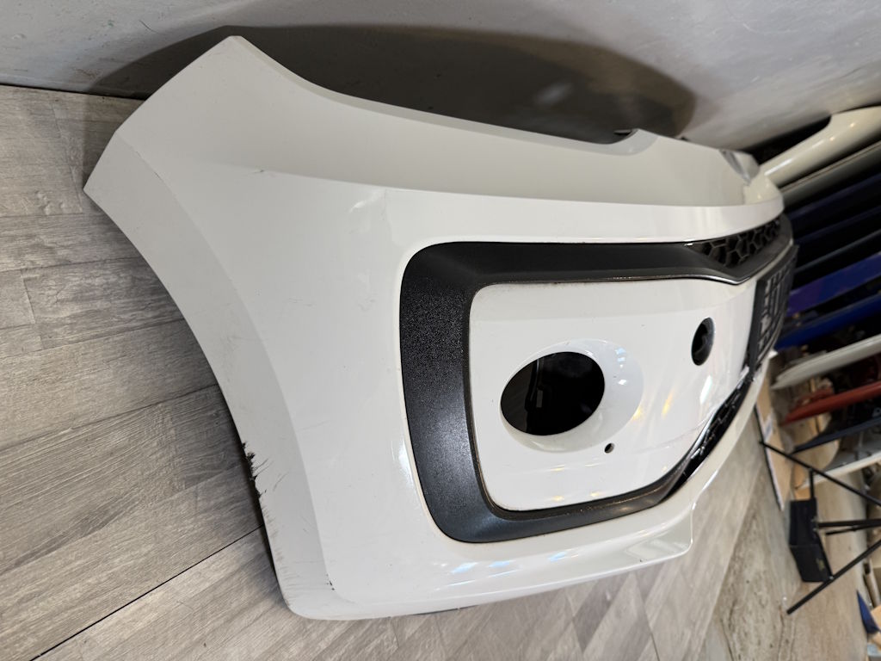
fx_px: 611
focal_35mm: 24
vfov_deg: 56.8
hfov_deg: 71.6
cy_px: 330
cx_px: 440
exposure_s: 1/100
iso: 100
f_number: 1.78
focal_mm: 6.76
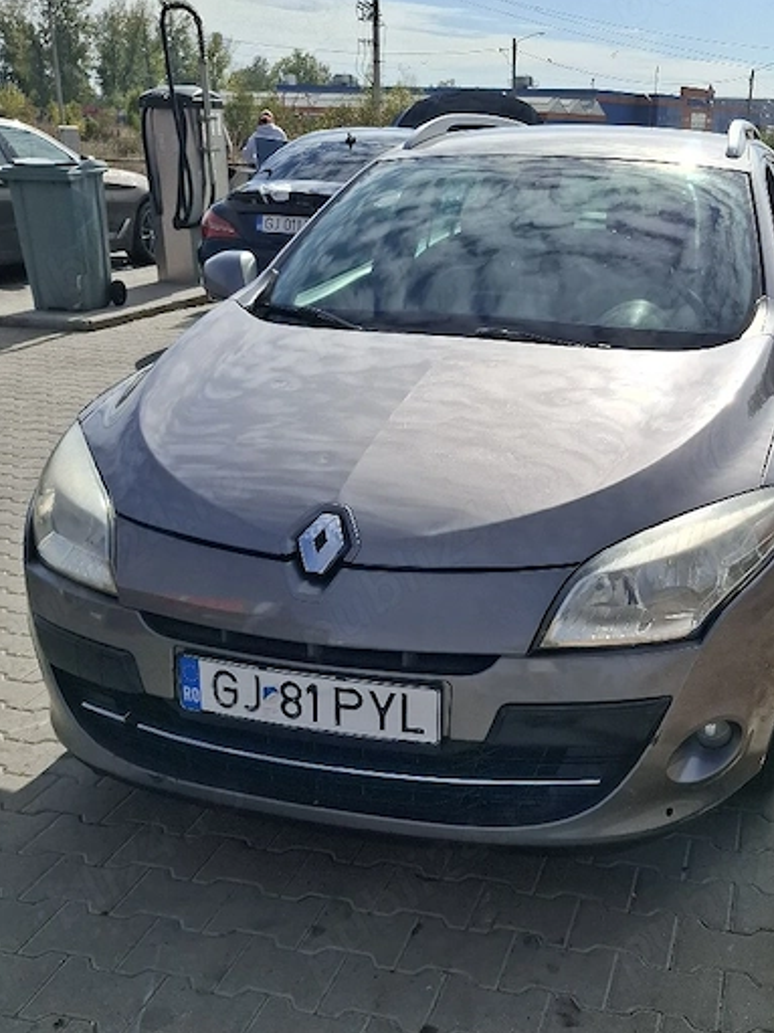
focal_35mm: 36
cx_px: 509
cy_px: 608
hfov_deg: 39.2
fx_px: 1074
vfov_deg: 51.1
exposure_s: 1/5000
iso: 50
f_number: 1.8
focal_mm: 5.54
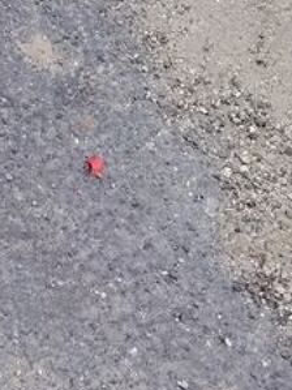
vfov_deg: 16.5
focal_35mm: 107
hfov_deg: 12.5
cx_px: -256
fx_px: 1204
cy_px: -216
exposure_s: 1/100
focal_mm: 5.25
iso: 124
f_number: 1.75
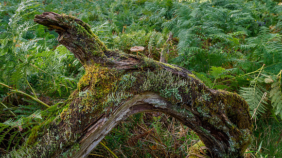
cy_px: 51
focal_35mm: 27
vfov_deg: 42.8
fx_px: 199
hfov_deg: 70.7
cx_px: 139
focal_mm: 12
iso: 200
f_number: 7.1
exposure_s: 1/50
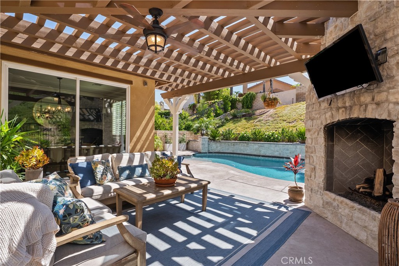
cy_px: 133
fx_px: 188
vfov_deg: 70.5
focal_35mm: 17
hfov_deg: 93.3
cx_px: 200
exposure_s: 1/100
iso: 250
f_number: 9
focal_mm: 17
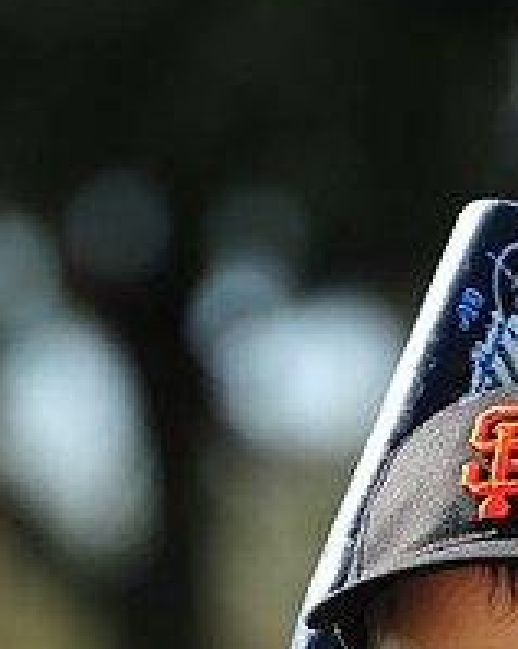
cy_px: 800
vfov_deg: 4.3
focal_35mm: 454
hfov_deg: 3.4
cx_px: 413
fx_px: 8714
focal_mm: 165
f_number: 4.5
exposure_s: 1/1000
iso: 200
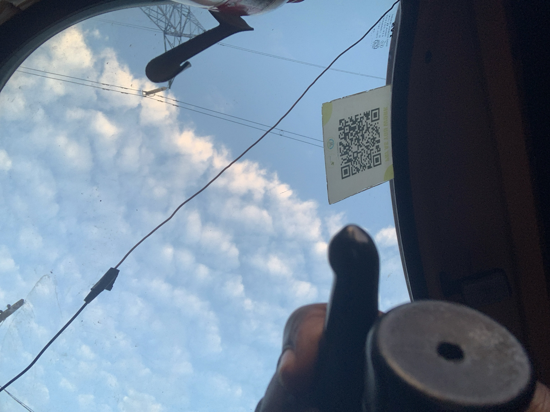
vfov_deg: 44.2
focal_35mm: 32
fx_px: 508
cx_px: 275
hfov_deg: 56.8
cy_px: 206
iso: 50
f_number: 2.2
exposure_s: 1/121
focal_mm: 2.87
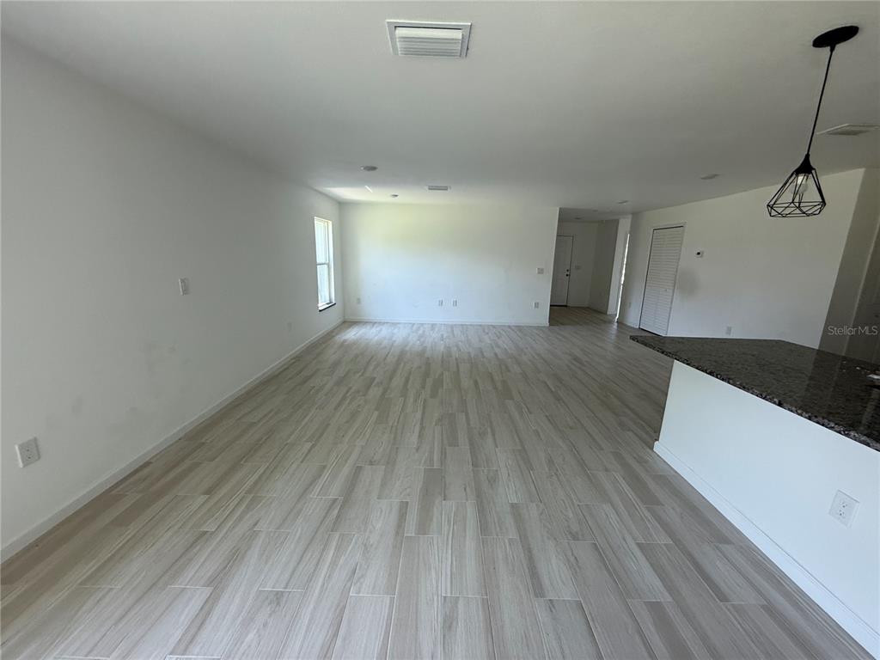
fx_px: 356
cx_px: 440
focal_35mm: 14
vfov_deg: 85.7
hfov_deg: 102.1
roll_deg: -2.6
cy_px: 330
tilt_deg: -13.0
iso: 125
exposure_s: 1/99
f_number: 2.2
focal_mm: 2.22
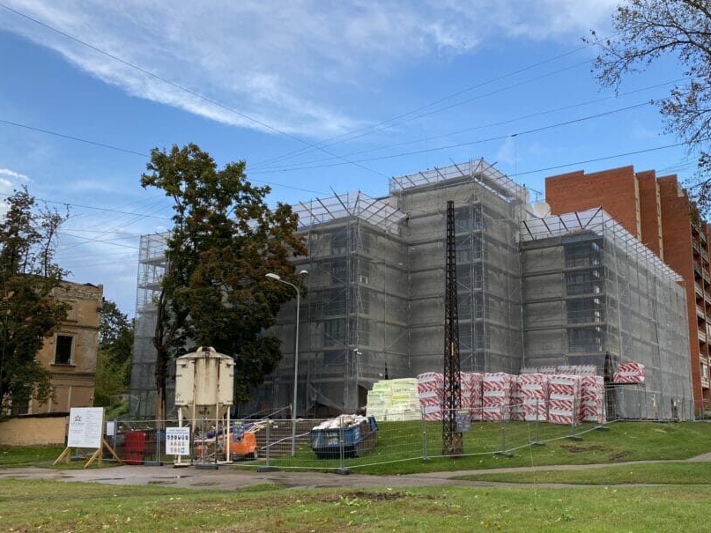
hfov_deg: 55.2
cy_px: 310
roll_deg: -0.5
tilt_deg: +8.9
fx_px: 678
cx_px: 406
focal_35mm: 33
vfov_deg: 42.8
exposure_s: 1/421
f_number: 1.8
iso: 32
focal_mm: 4.25
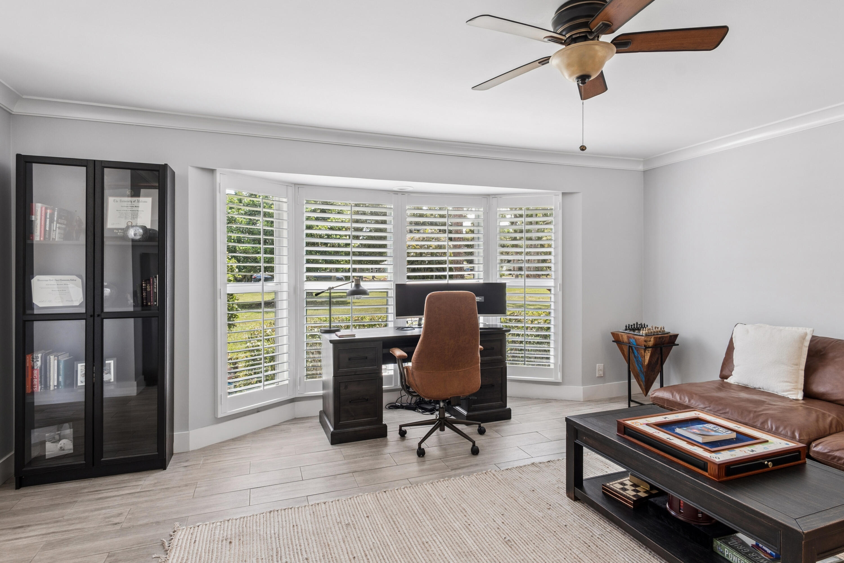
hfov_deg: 90.0
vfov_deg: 67.4
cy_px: 282
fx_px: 422
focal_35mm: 18
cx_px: 422
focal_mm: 12
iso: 200
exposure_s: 1/20
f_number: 9
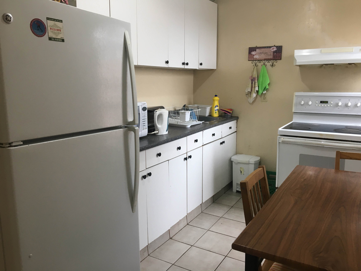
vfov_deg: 48.2
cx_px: 180
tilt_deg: -8.4
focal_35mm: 29
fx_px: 302
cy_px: 136
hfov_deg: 61.7
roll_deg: +0.8
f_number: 2.2
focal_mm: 4.15
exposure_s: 1/30
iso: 64
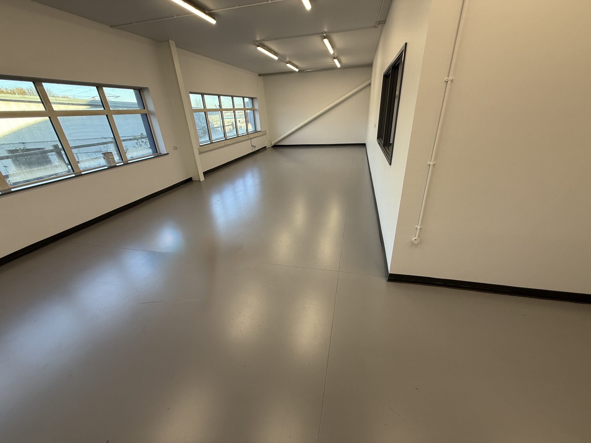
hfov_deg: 102.1
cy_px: 222
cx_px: 296
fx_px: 239
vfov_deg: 85.7
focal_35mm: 14
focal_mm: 2.22
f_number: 2.2
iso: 125
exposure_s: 1/100
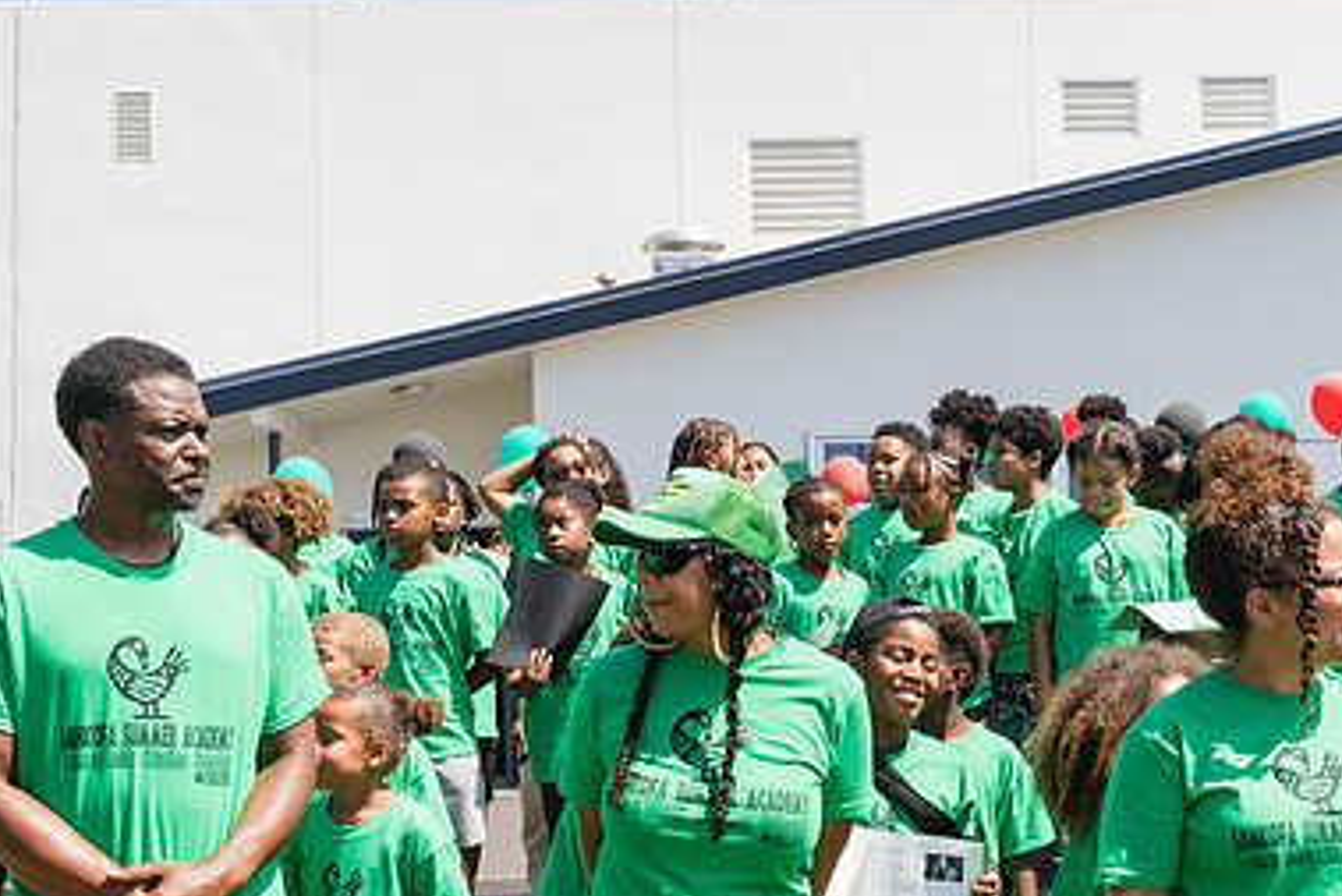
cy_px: 646
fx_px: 1939
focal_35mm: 52
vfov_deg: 25.8
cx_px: 793
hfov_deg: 38.1
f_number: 4
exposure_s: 1/400
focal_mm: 34
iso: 100
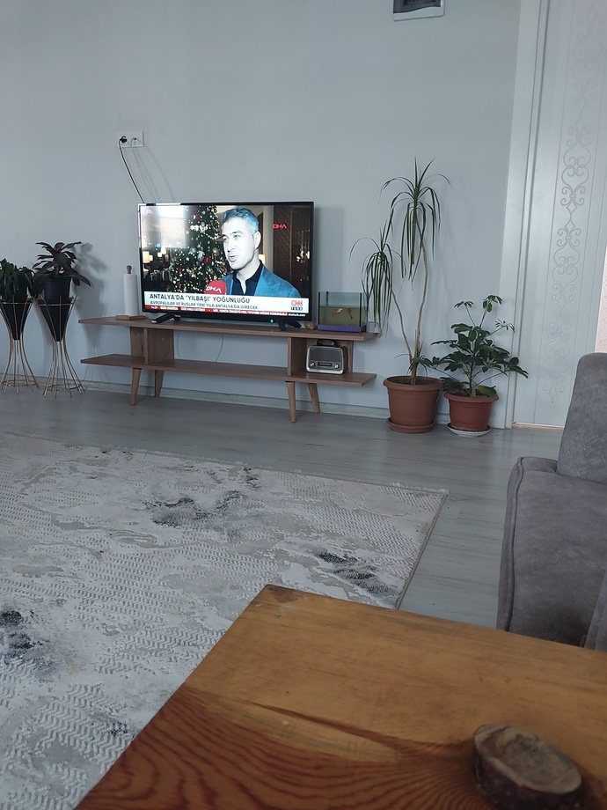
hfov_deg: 46.8
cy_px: 405
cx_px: 304
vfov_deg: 60.0
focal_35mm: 30
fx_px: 701
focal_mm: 4.6
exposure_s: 1/50
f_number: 1.8
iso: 400
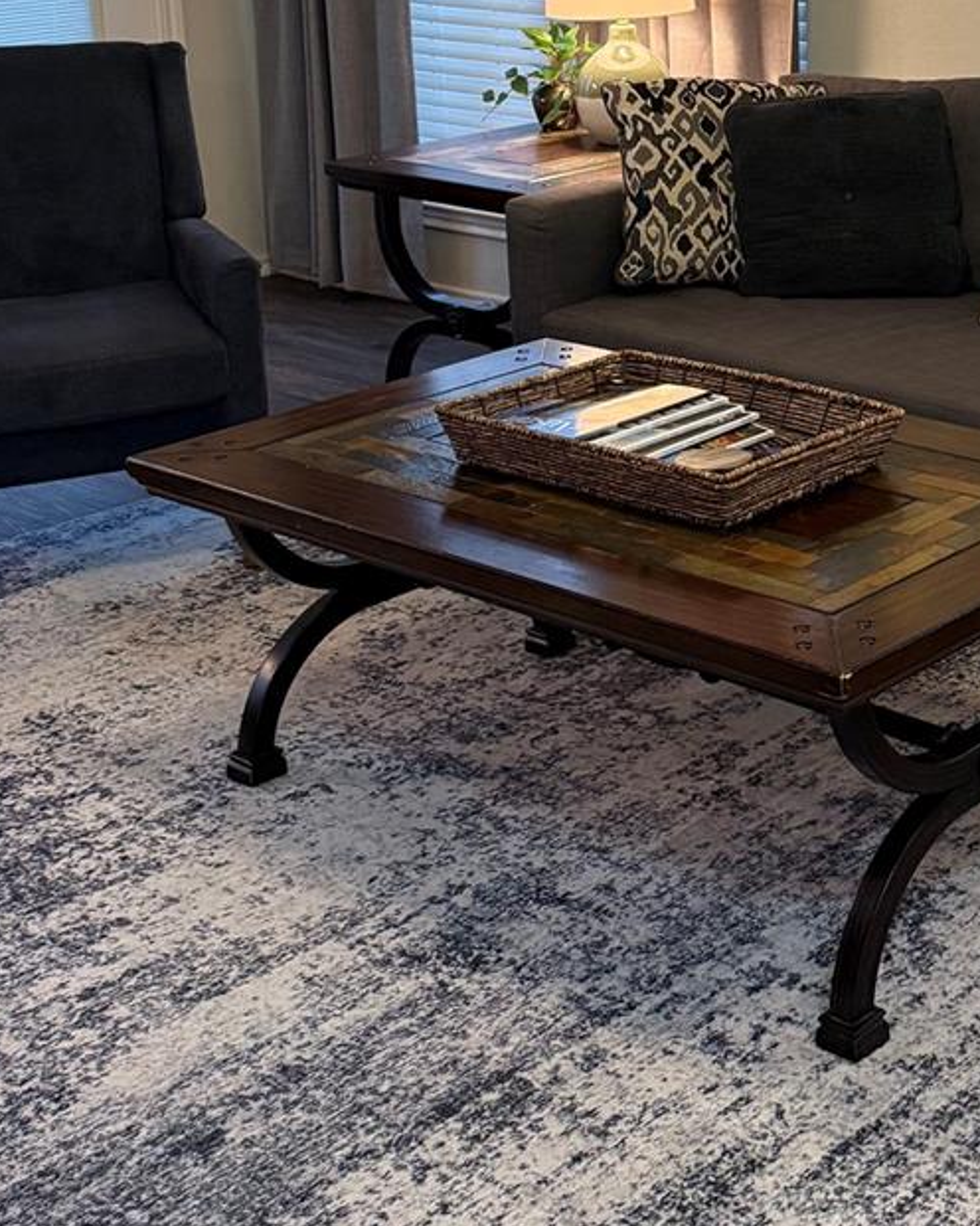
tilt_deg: -9.1
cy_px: 154
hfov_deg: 24.9
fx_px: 2103
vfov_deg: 31.2
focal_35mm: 58
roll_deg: -0.5
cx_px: 1002
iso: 320
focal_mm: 6.76
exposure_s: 1/60
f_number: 1.78
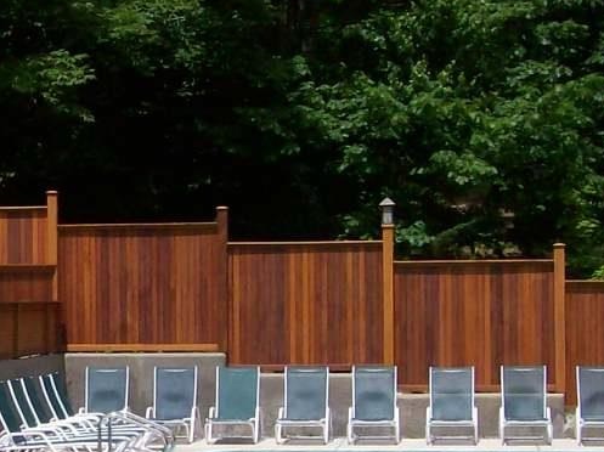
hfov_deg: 16.2
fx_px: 2023
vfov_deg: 12.7
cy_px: 311
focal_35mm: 116
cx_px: -137
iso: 80
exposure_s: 1/1148
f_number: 4.8
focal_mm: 6
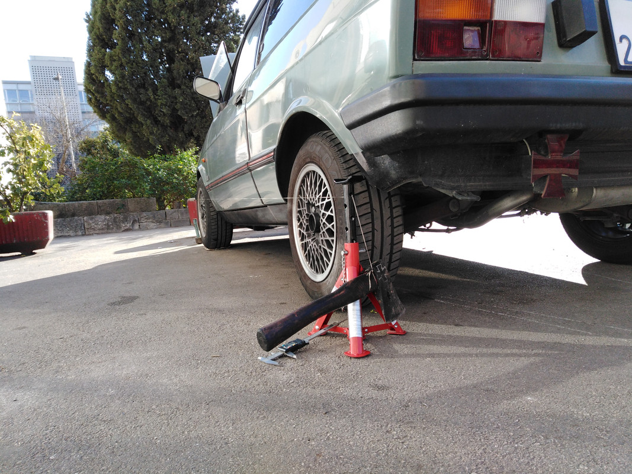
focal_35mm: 26
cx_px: 316
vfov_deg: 53.1
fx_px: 475
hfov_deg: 67.3
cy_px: 237
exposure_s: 1/219
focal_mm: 3.46
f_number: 2.2
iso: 100
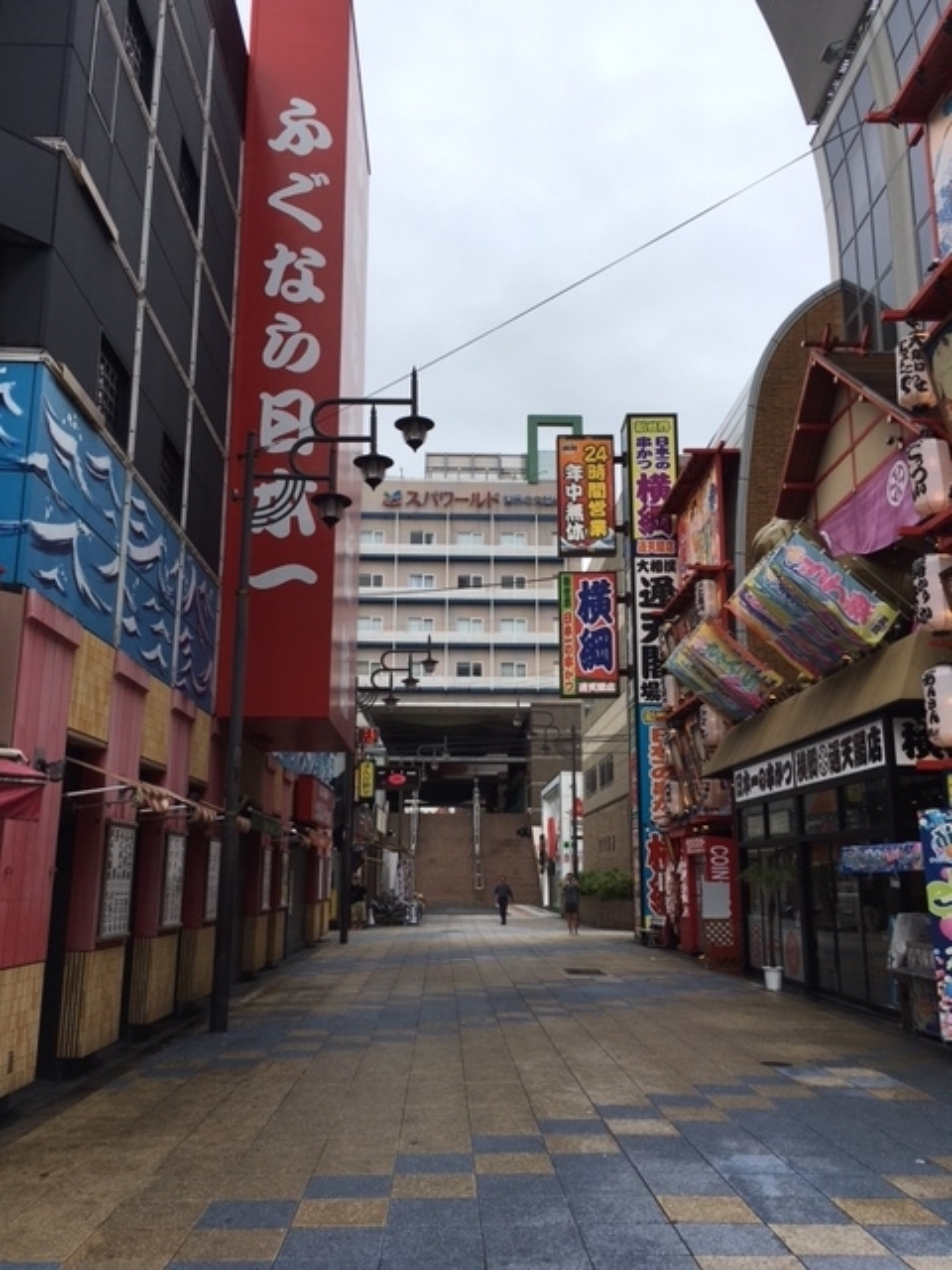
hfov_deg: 48.2
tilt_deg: +11.2
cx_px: 476
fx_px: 1063
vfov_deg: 61.7
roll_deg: -0.4
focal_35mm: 29
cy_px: 635
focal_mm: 4.15
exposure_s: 1/785
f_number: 2.2
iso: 25
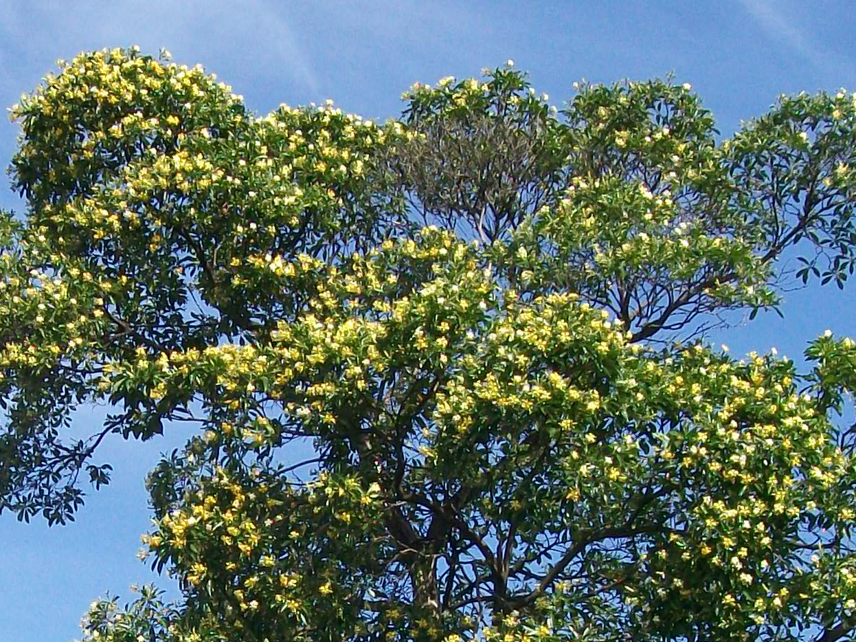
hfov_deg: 19.2
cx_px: 45
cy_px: 768
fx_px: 2472
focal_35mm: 100
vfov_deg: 14.3
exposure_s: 1/800
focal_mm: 6.1
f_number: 2.7
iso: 64
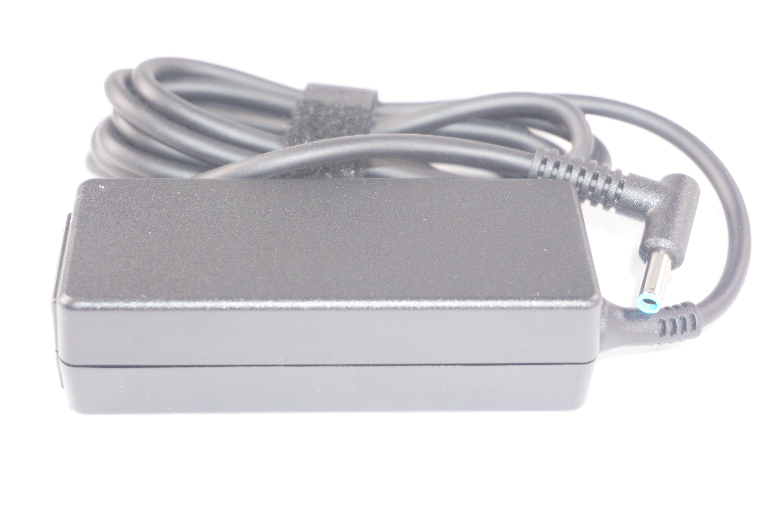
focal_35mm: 69
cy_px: 254
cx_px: 382
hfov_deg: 29.3
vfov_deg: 19.7
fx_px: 1465
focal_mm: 46
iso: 1000
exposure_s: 1/160
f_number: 5.6
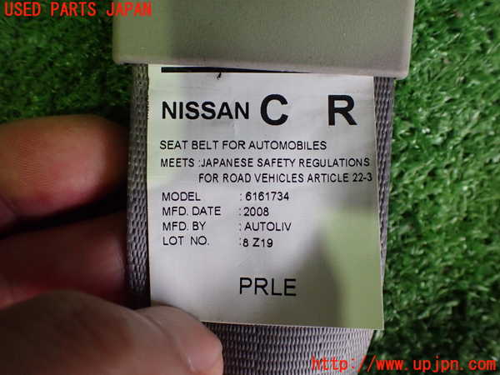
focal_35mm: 30
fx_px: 433
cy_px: 188
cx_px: 250
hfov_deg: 60.0
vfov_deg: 46.8
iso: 800
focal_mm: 5.4
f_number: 2.3
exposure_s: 1/125
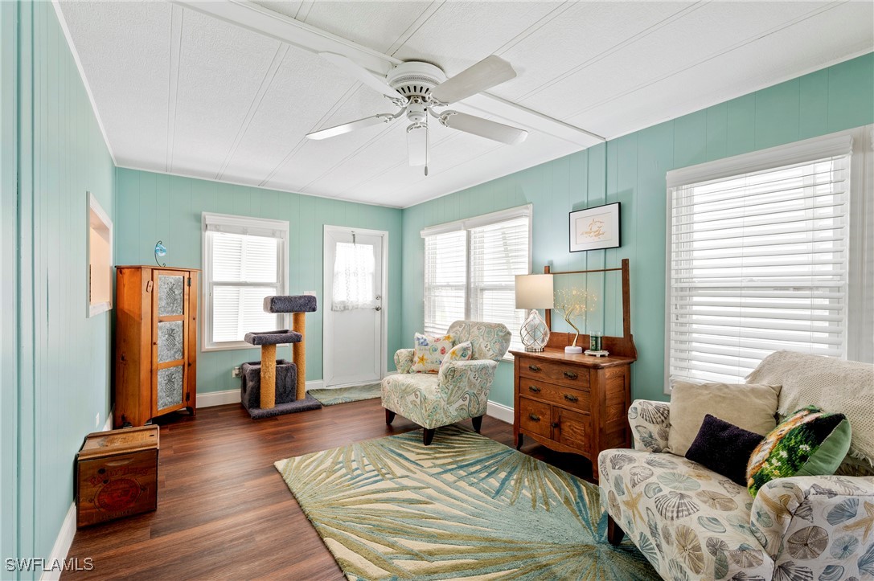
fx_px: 388
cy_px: 290
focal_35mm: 16
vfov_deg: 73.7
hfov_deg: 96.8
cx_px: 437
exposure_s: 1/3
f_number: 8
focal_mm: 16
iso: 100
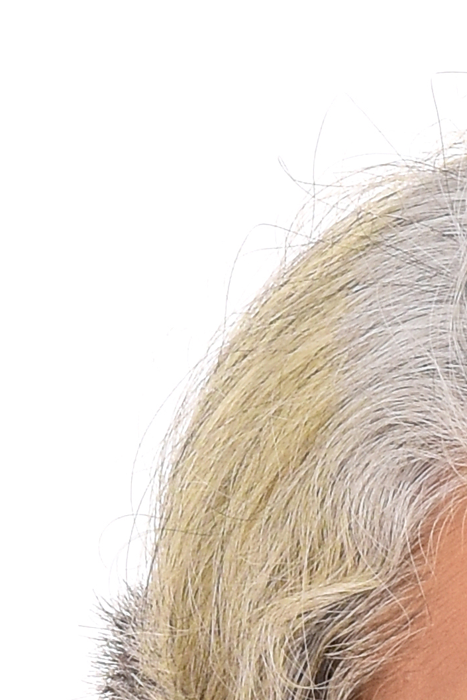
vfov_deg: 2.8
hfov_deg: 1.9
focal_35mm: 724
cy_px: 1665
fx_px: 14079
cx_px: 760
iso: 400
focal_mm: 85
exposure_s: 1/125
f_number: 11
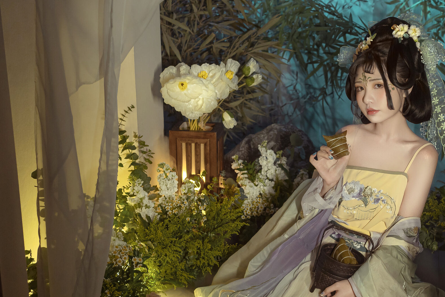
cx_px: 338
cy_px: 197
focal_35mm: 60
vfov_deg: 22.5
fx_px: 742
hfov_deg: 32.7
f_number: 3.5
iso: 640
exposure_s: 1/60
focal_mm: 35
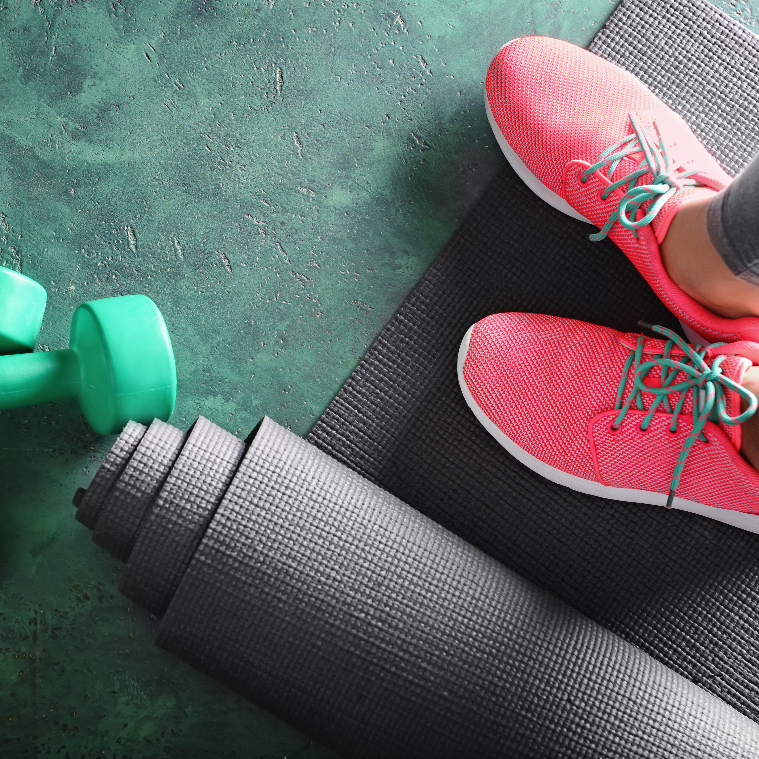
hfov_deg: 19.3
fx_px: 2233
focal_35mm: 90
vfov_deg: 19.3
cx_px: 338
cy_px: 376
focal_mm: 70
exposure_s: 1/160
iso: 320
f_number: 6.3
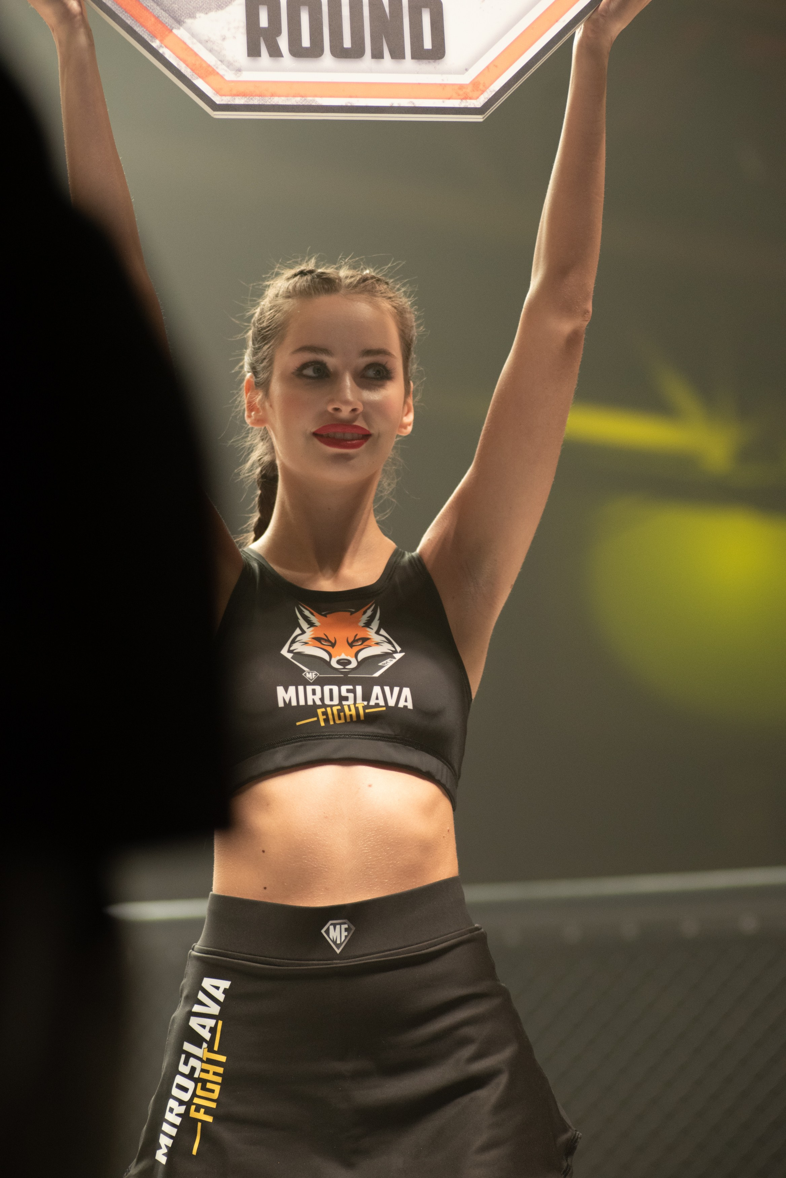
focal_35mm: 100
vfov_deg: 20.4
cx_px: 393
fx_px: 3272
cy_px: 589
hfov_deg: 13.7
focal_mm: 100
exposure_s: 1/640
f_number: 4
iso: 2200
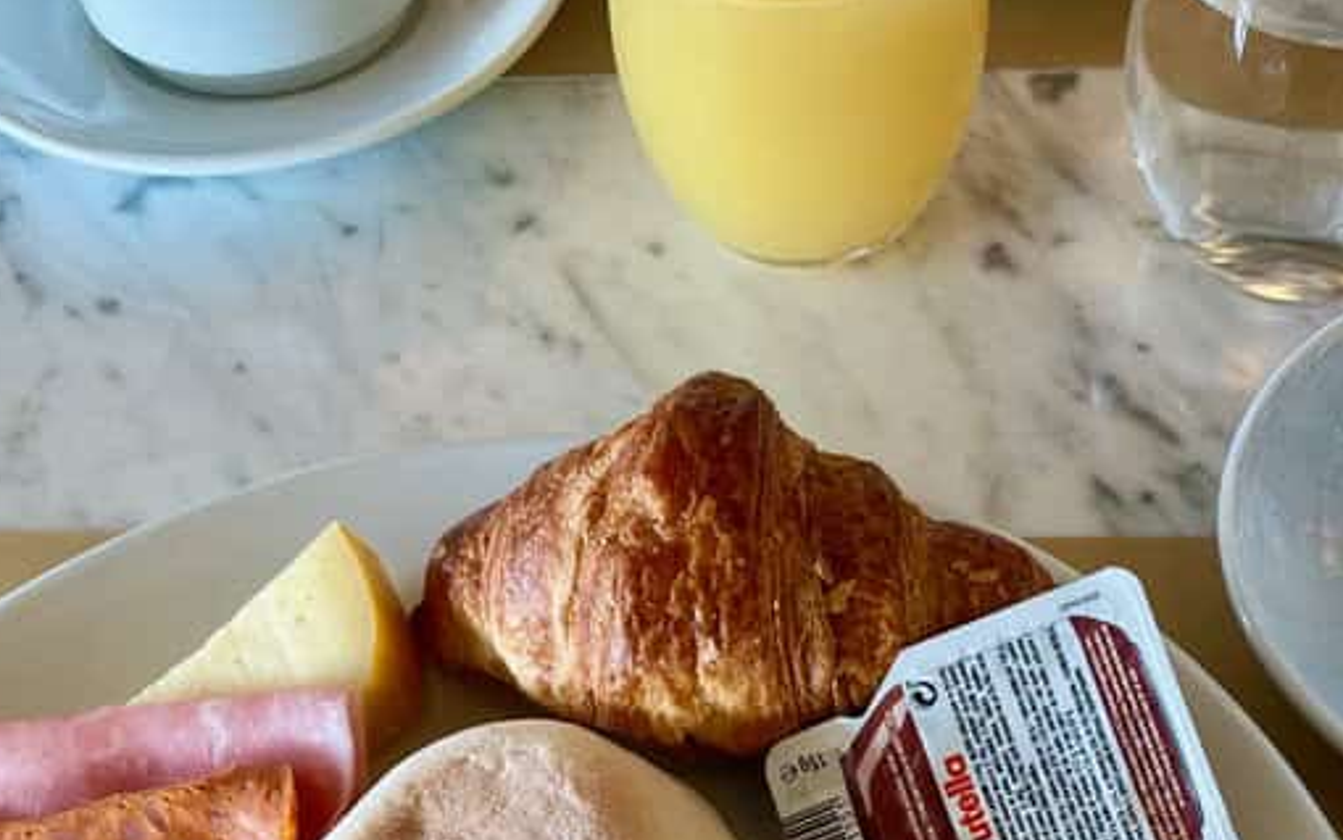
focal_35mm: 54
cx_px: 853
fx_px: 1977
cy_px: 893
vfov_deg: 22.8
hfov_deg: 37.3
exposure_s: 1/100
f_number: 1.6
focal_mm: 4.2
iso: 64
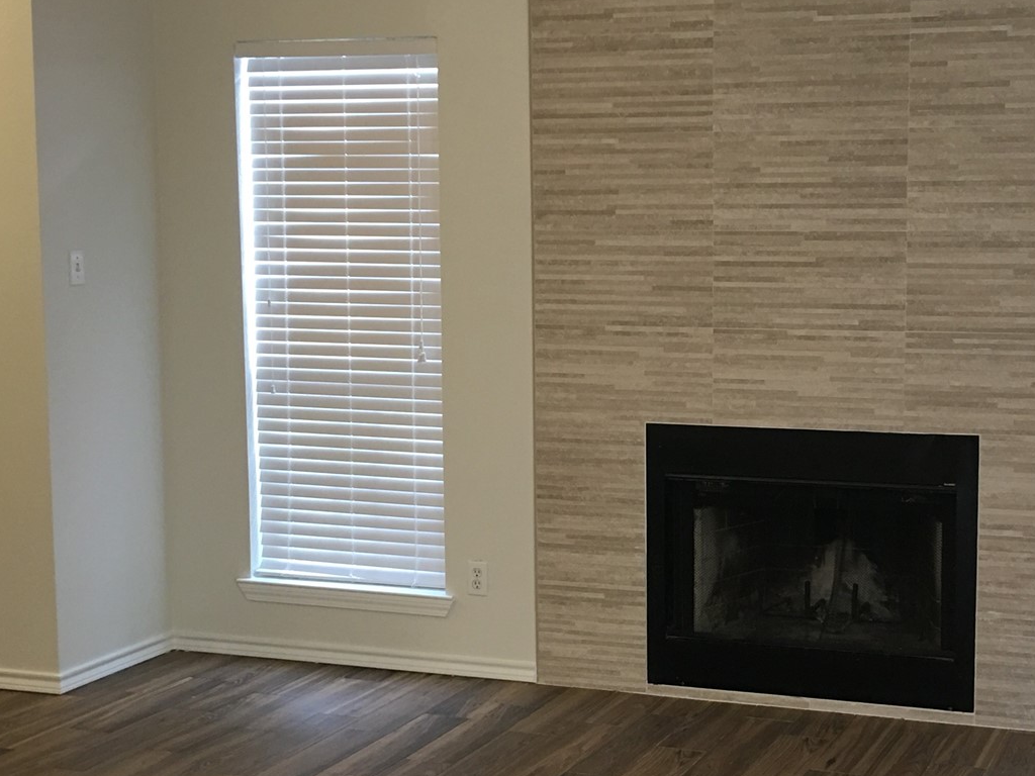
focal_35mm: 58
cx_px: 659
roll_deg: -0.8
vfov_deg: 25.2
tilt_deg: -6.0
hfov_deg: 33.0
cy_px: 442
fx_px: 1734
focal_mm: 4.15
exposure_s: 1/15
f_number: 2.2
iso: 50
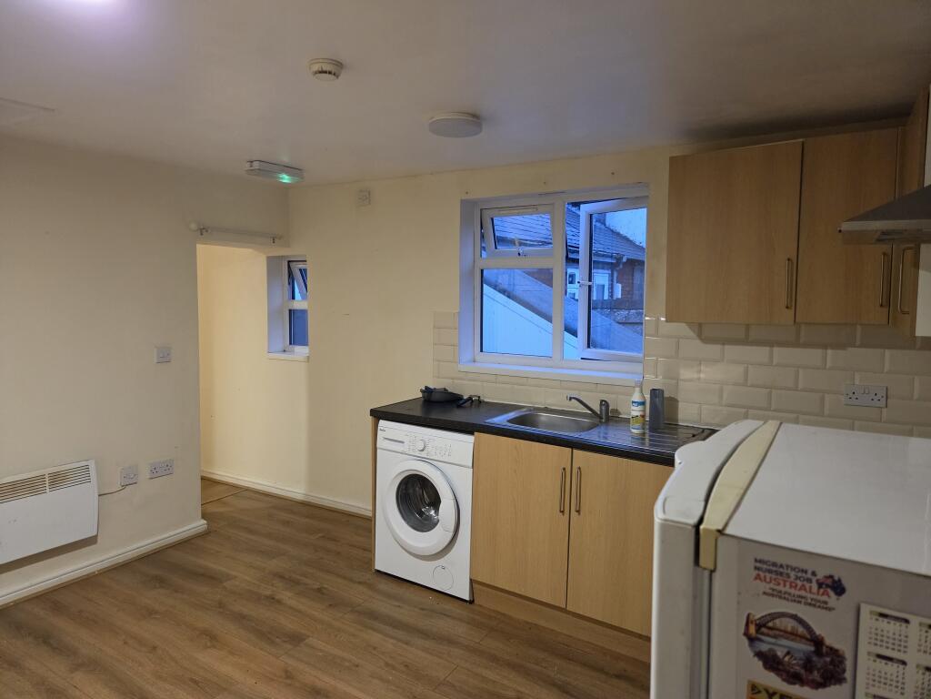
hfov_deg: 73.9
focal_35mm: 23
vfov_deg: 58.9
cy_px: 350
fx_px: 619
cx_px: 466
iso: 800
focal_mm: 5.4
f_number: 1.8
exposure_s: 1/100
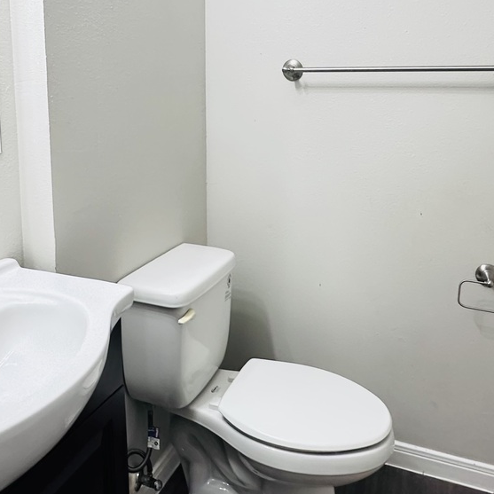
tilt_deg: -6.8
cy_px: 149
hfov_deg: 51.1
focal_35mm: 32
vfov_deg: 49.8
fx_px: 517
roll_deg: -0.1
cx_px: 246
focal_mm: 2.22
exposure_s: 1/60
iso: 400
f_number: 2.2
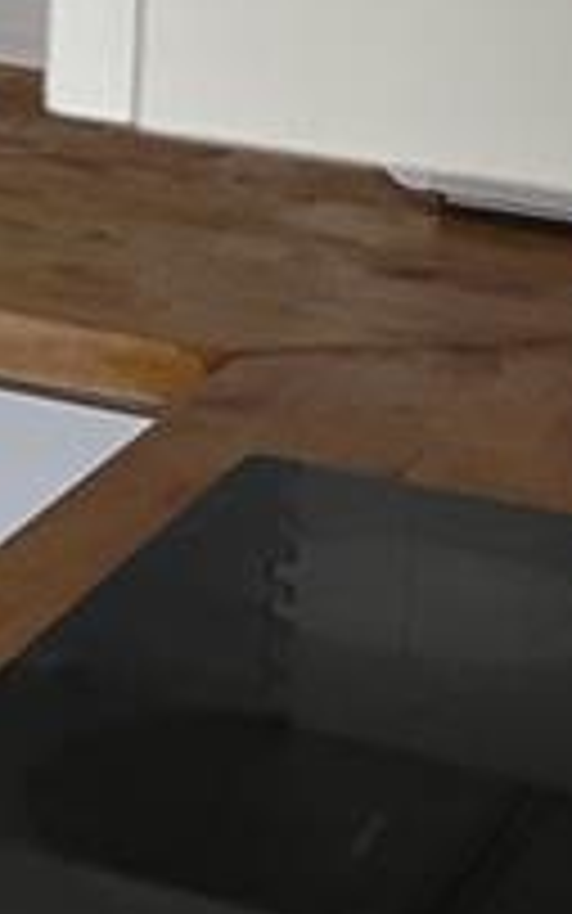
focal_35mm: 163
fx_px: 4063
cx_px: -937
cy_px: -459
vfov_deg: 12.2
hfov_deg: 7.4
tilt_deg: -4.3
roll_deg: -3.5
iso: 125
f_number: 1.5
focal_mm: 5.7
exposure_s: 1/116
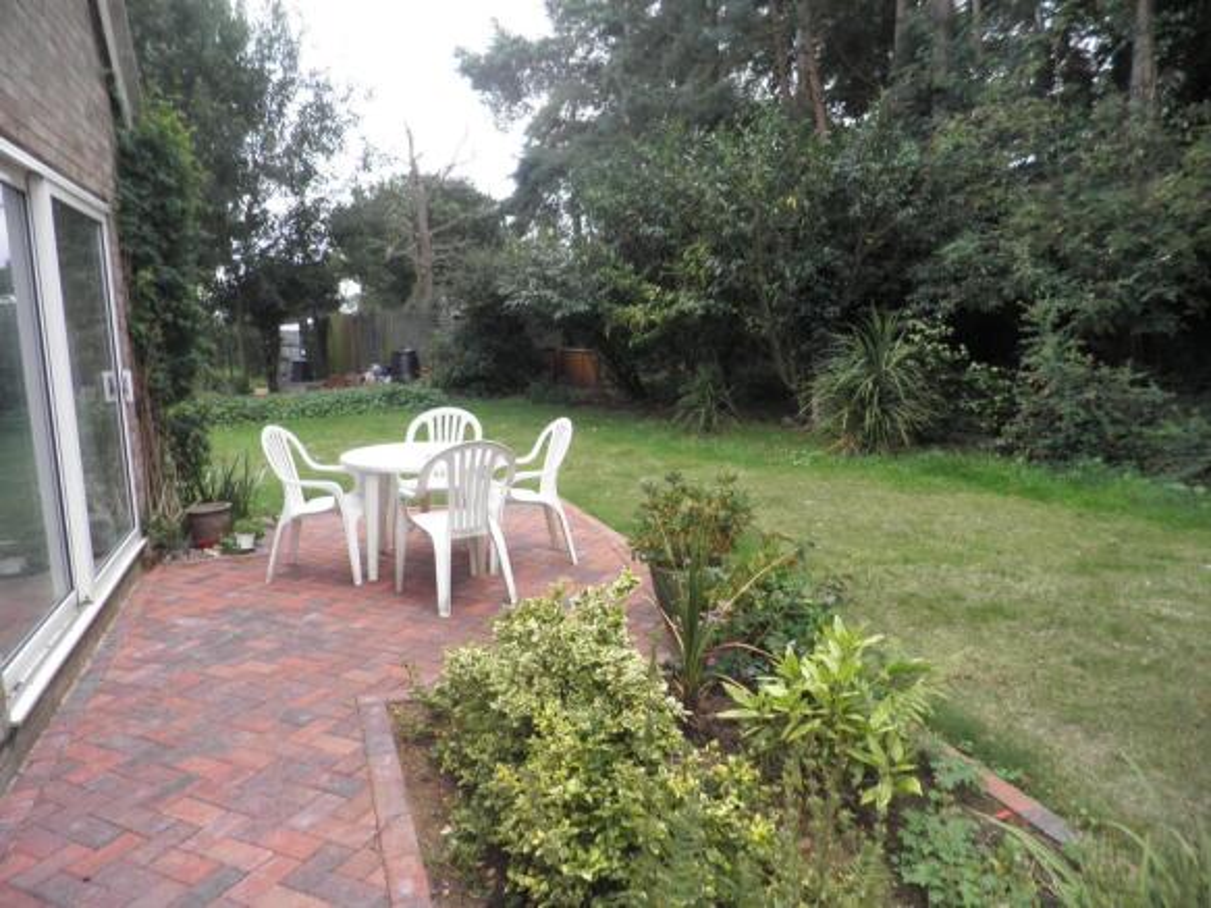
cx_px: 606
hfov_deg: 71.6
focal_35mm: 24
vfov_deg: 56.8
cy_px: 454
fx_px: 839
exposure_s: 1/125
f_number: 3.3
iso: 64
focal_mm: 4.3
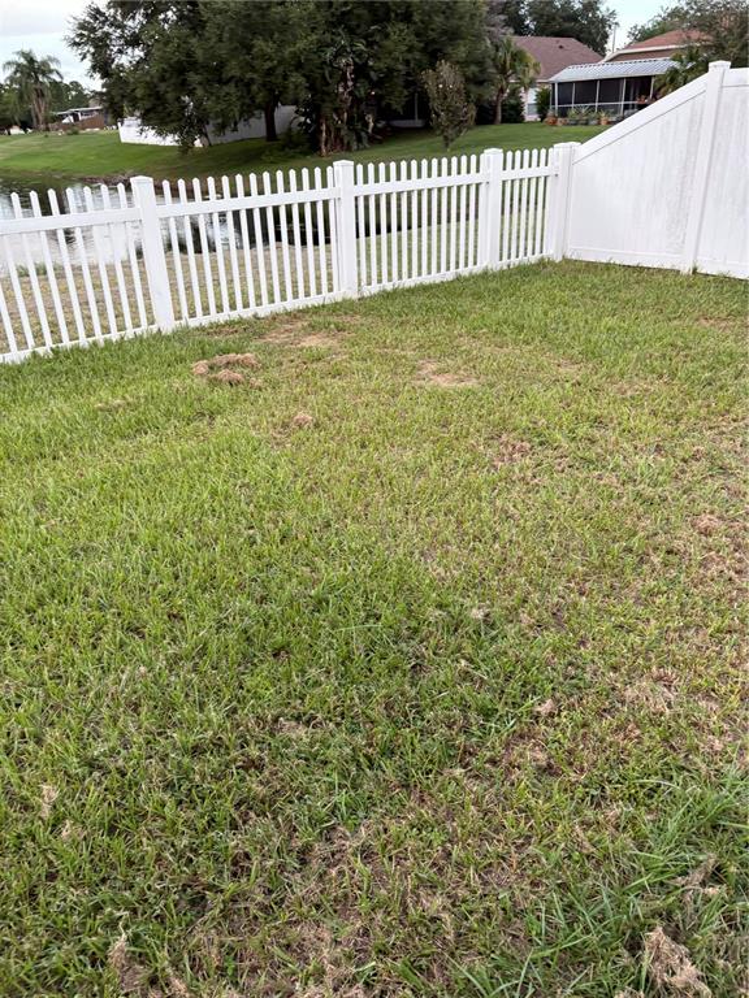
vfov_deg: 67.3
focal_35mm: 26
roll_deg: +3.8
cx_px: 374
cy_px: 499
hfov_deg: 53.1
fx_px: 750
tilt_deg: -24.2
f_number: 1.6
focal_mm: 5.96
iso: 40
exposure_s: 1/198
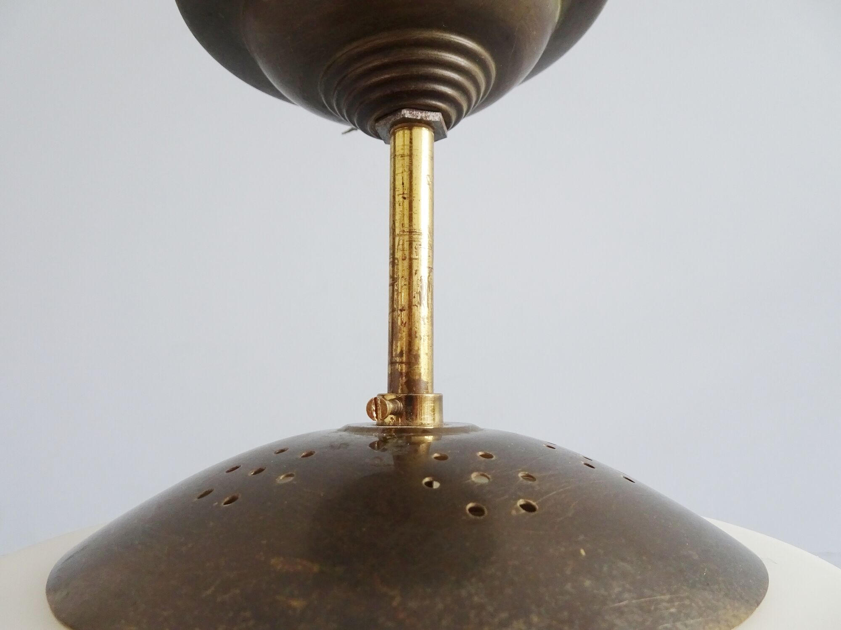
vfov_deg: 56.8
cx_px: 420
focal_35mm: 24
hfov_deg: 71.6
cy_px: 315
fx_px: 583
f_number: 3.5
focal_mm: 4.1
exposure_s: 1/30
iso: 250
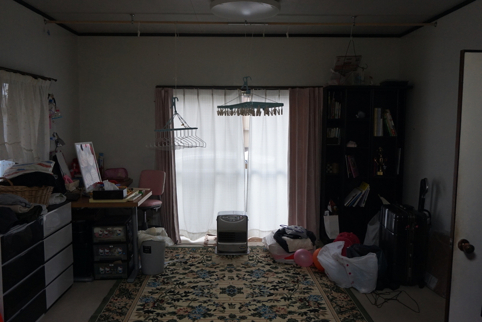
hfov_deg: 59.5
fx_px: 422
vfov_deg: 41.8
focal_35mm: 32
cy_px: 161
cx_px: 241
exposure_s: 1/160
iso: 800
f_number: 4
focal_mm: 21
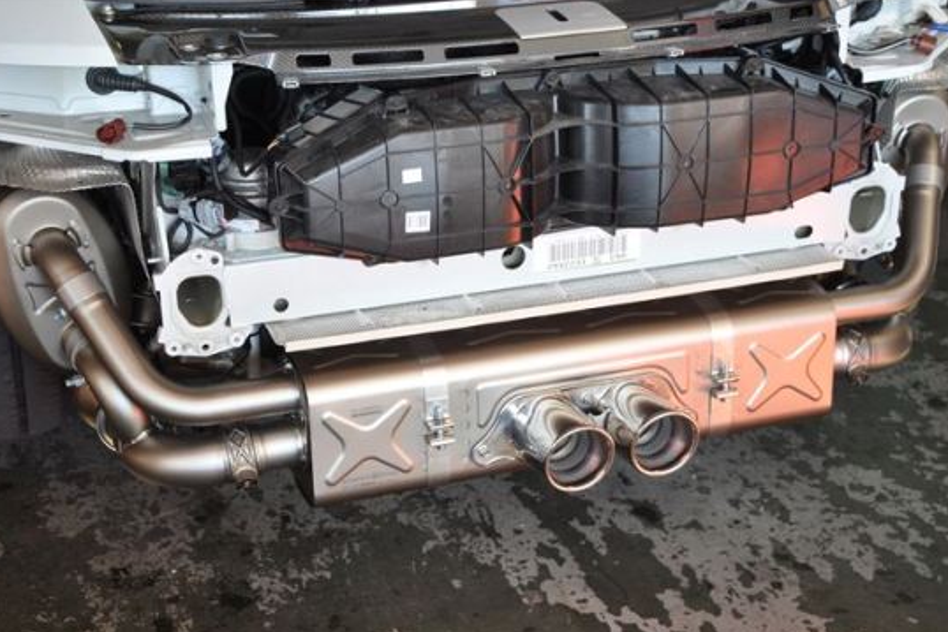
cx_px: 467
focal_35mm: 62
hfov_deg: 32.4
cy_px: 335
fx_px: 1633
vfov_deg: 21.9
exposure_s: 1/30
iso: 400
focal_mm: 38
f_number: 5.6
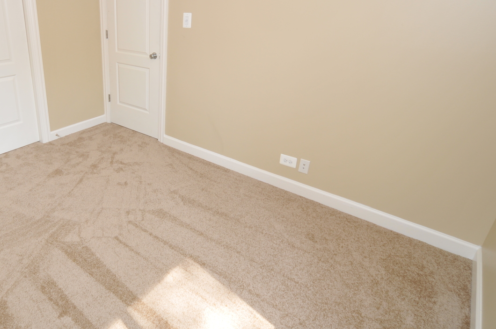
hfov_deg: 71.2
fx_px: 316
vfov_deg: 54.5
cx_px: 126
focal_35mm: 23
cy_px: 127
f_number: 4
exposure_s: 1/60
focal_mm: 10
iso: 200
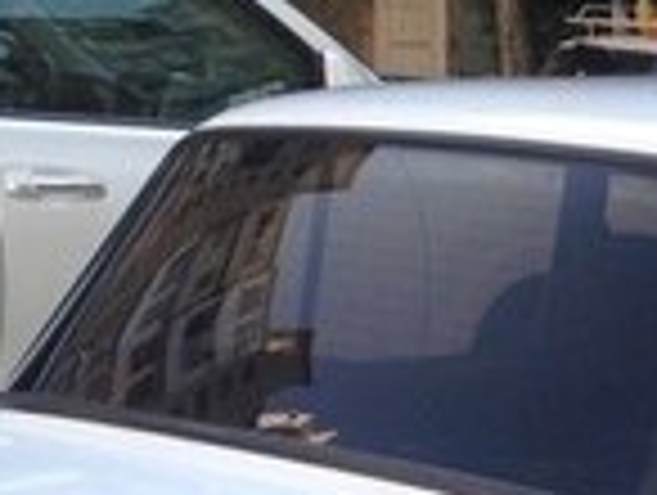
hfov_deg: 13.0
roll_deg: -2.7
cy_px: 677
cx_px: 742
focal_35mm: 149
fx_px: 2833
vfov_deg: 9.8
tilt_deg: -12.2
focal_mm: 4.12
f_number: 2.4
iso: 50
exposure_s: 1/488
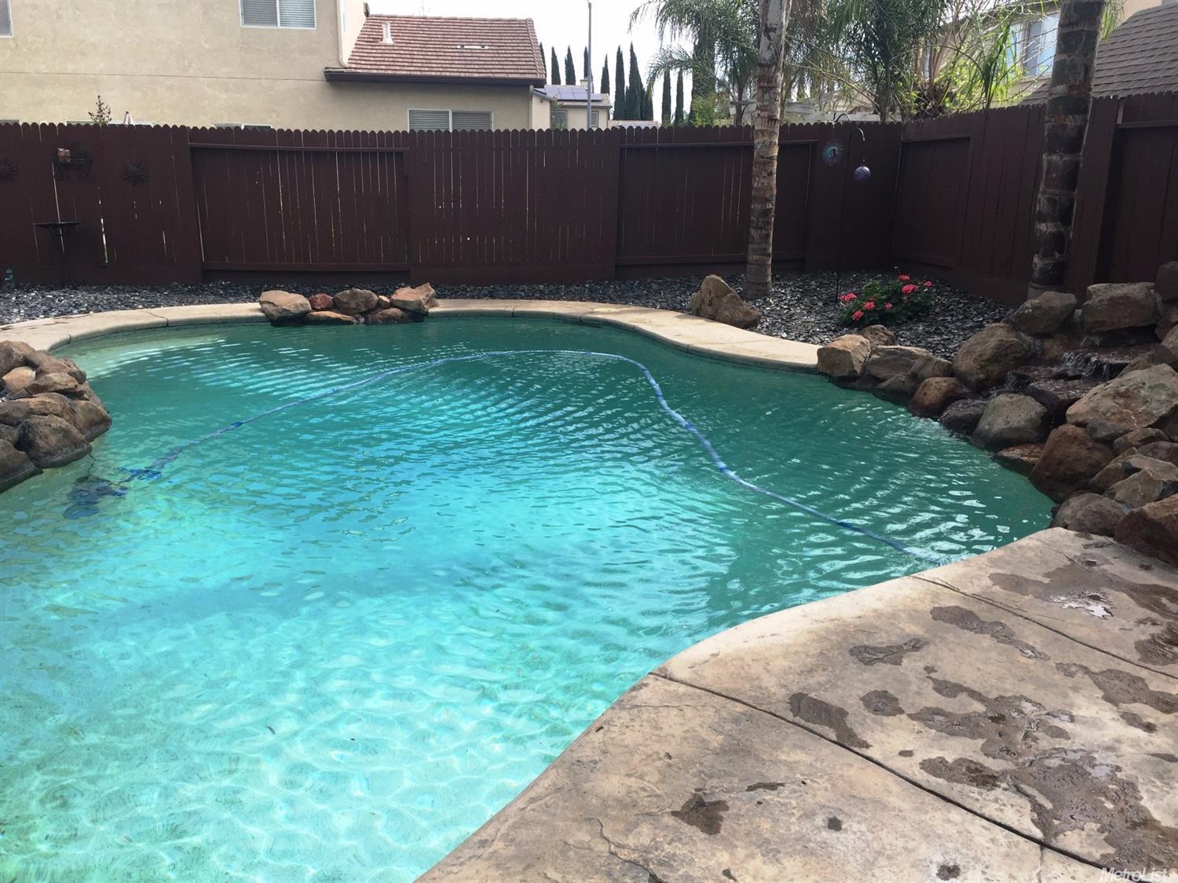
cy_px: 442
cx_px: 589
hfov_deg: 61.7
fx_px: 987
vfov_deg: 48.2
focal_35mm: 29
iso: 32
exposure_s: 1/942
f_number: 2.2
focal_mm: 4.15
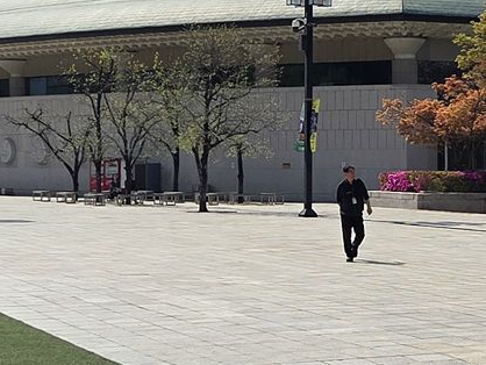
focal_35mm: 110
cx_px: 477
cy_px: 136
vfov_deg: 13.5
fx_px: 1545
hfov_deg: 17.5
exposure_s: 1/7891
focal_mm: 5.4
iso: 80
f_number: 1.8
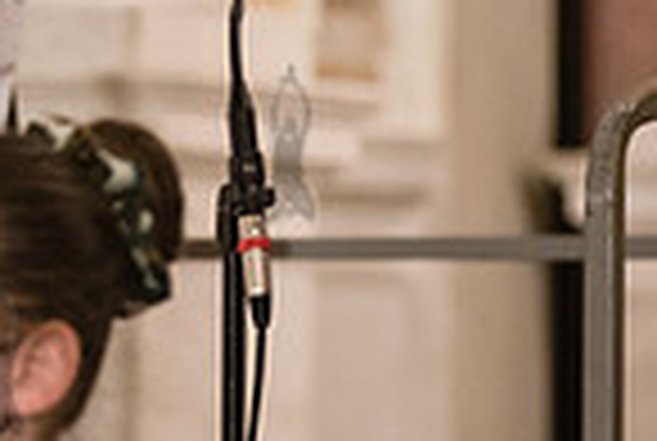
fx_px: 9070
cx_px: -585
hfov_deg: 4.1
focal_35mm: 496
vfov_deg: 2.8
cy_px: 142
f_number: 4
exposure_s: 1/200
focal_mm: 125
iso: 4000
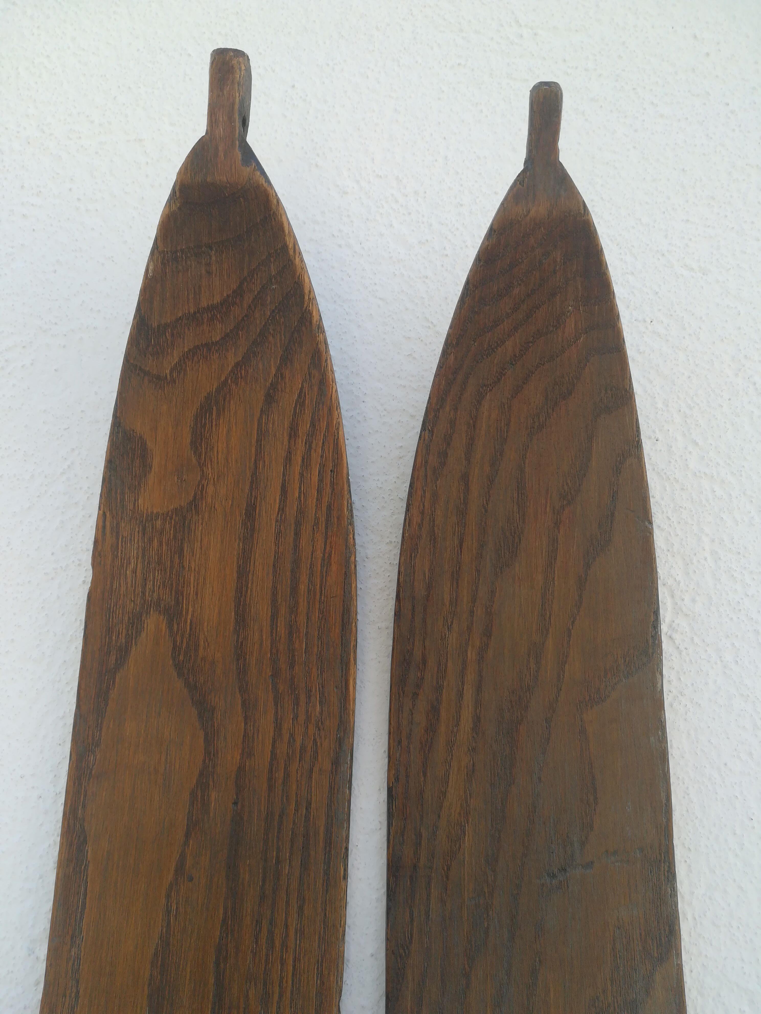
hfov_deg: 53.1
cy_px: 507
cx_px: 380
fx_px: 762
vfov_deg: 67.3
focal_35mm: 26
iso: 50
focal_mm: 3.83
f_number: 2.2
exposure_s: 1/300
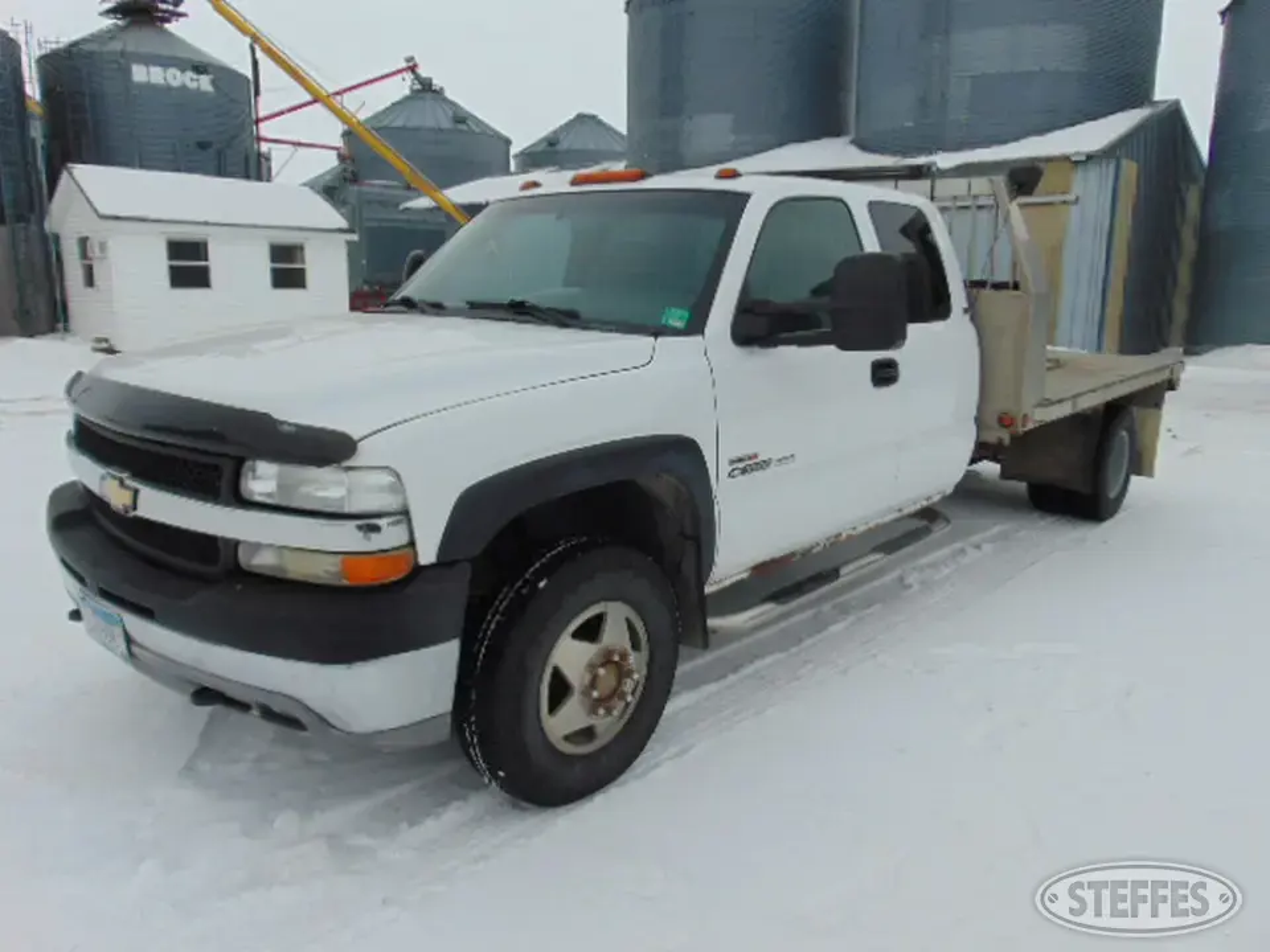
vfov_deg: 54.9
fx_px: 917
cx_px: 635
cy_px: 476
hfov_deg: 69.4
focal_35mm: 25
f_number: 7.7
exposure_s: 1/200
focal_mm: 4.5
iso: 80
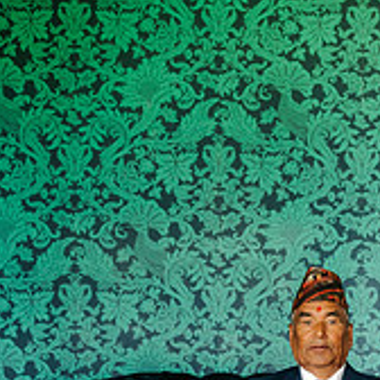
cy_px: 386
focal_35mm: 104
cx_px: 525
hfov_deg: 15.7
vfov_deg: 16.4
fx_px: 1292
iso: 400
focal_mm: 35
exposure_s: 1/125
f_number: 2.5
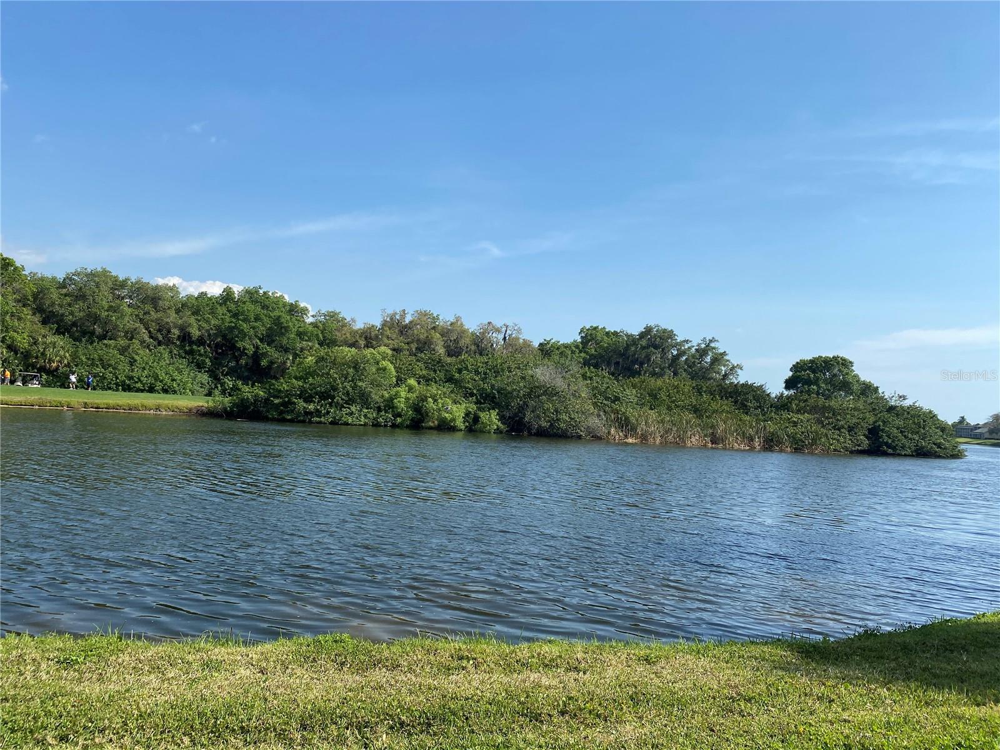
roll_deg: -4.5
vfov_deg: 53.1
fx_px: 751
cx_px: 500
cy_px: 375
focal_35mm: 26
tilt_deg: +3.7
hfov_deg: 67.3
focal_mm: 4.25
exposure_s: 1/3215
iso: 32
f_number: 1.8
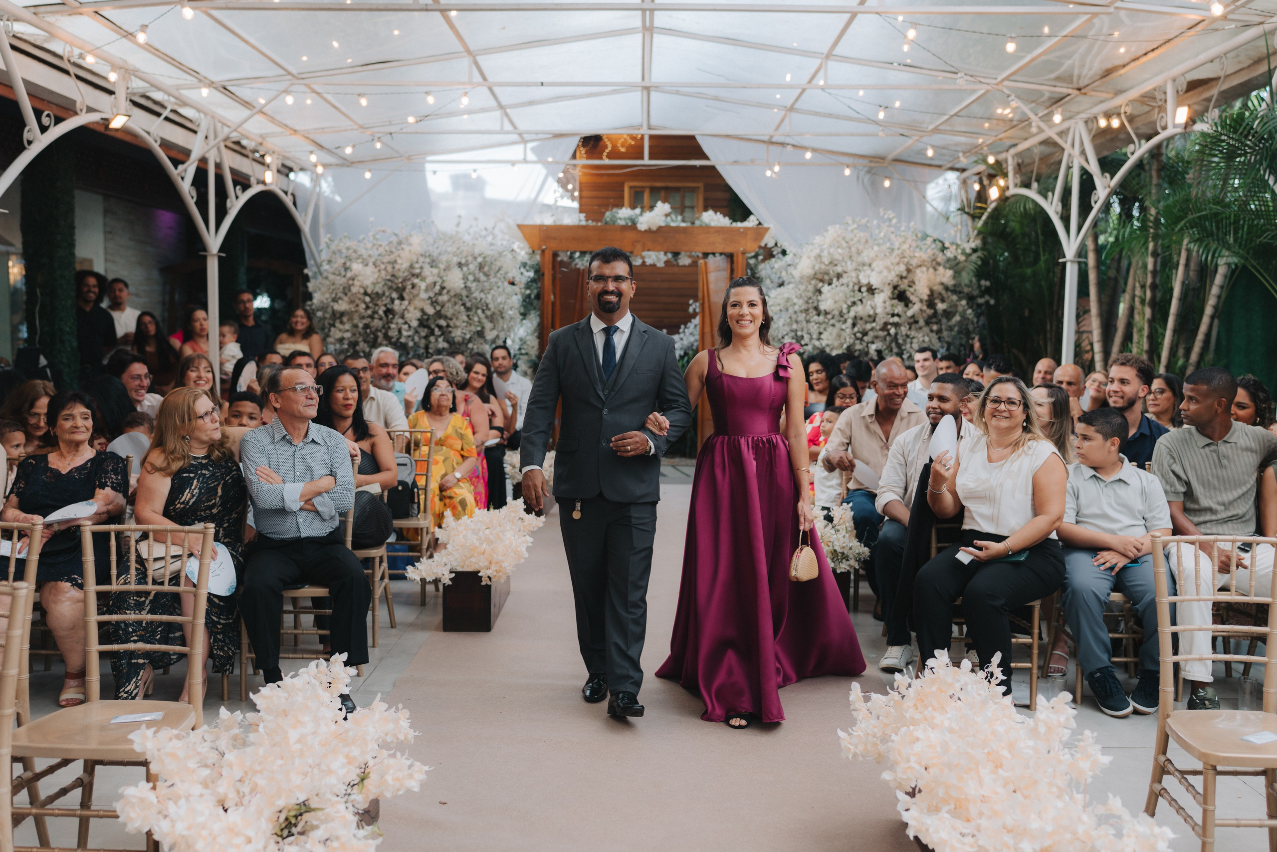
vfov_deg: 37.9
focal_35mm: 35
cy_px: 426
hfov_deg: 54.4
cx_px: 638
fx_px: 1242
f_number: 2.2
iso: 250
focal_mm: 35
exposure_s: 1/320
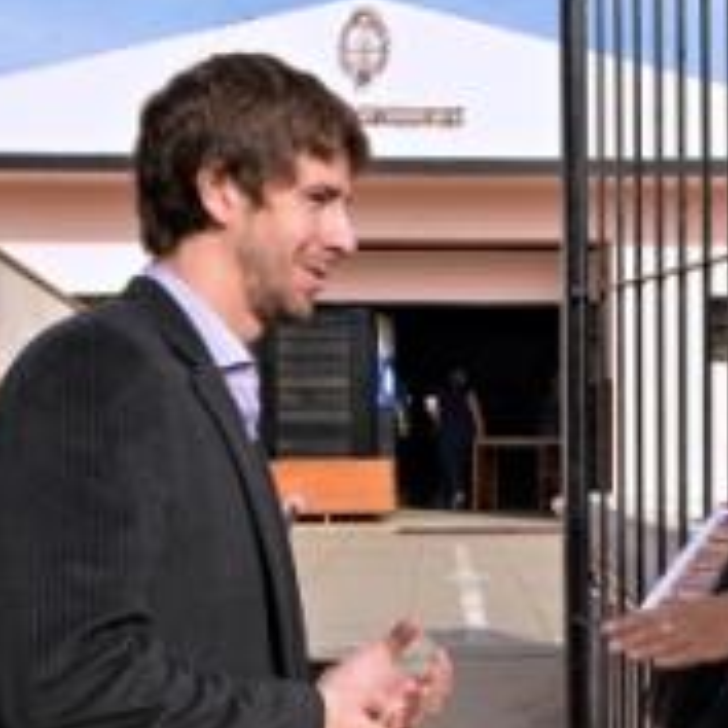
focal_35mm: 73
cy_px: 467
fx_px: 1737
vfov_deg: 23.6
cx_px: 555
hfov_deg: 23.4
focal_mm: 34
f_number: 22
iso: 640
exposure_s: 1/200
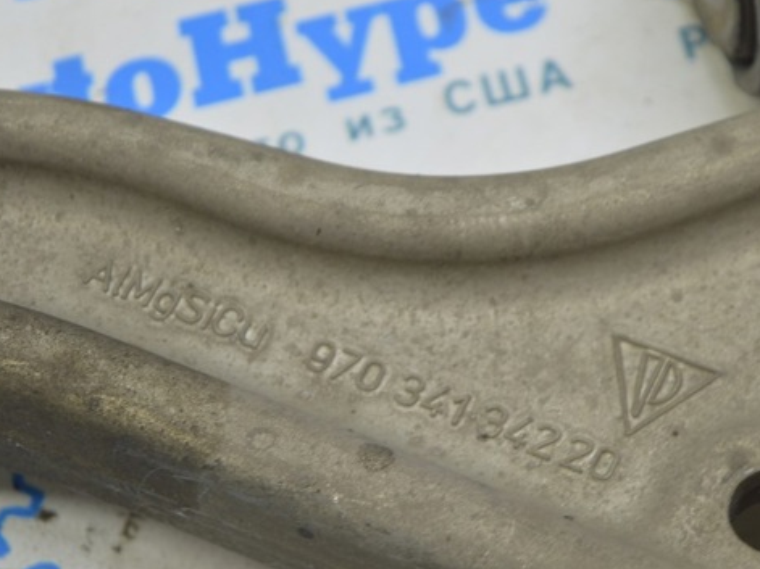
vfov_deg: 13.7
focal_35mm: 108
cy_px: 320
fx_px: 2363
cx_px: 365
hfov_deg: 18.3
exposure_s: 1/20
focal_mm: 55
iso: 400
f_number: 5.6
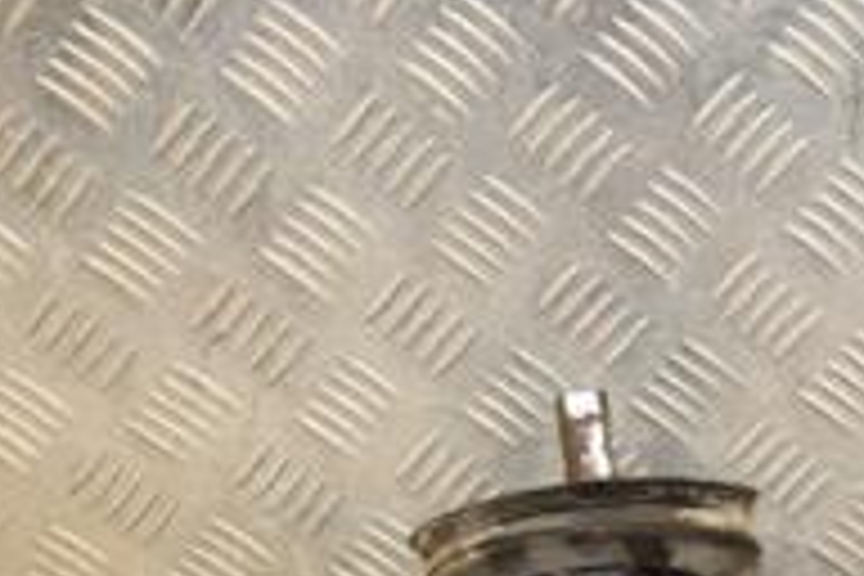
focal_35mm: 103
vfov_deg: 12.6
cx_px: 1026
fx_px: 2472
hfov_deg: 18.8
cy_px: 855
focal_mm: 22
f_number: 5.6
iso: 800
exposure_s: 1/200
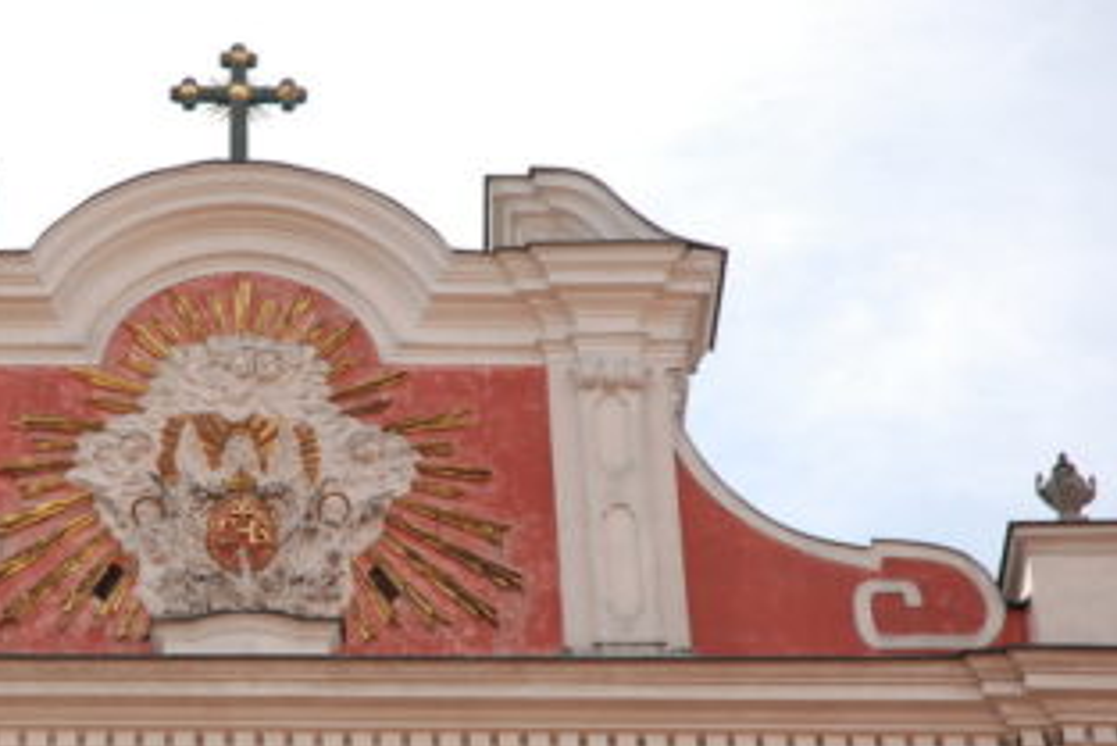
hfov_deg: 12.2
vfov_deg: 8.2
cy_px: 469
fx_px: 5215
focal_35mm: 168
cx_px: 243
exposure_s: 1/640
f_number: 6.3
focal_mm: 70
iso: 200
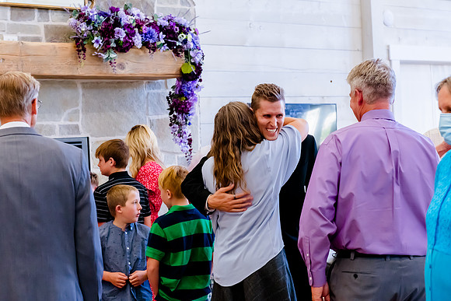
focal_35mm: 75
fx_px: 939
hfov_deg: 27.0
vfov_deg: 18.2
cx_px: 210
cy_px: 141
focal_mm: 70
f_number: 6.3
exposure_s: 1/200
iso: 3200
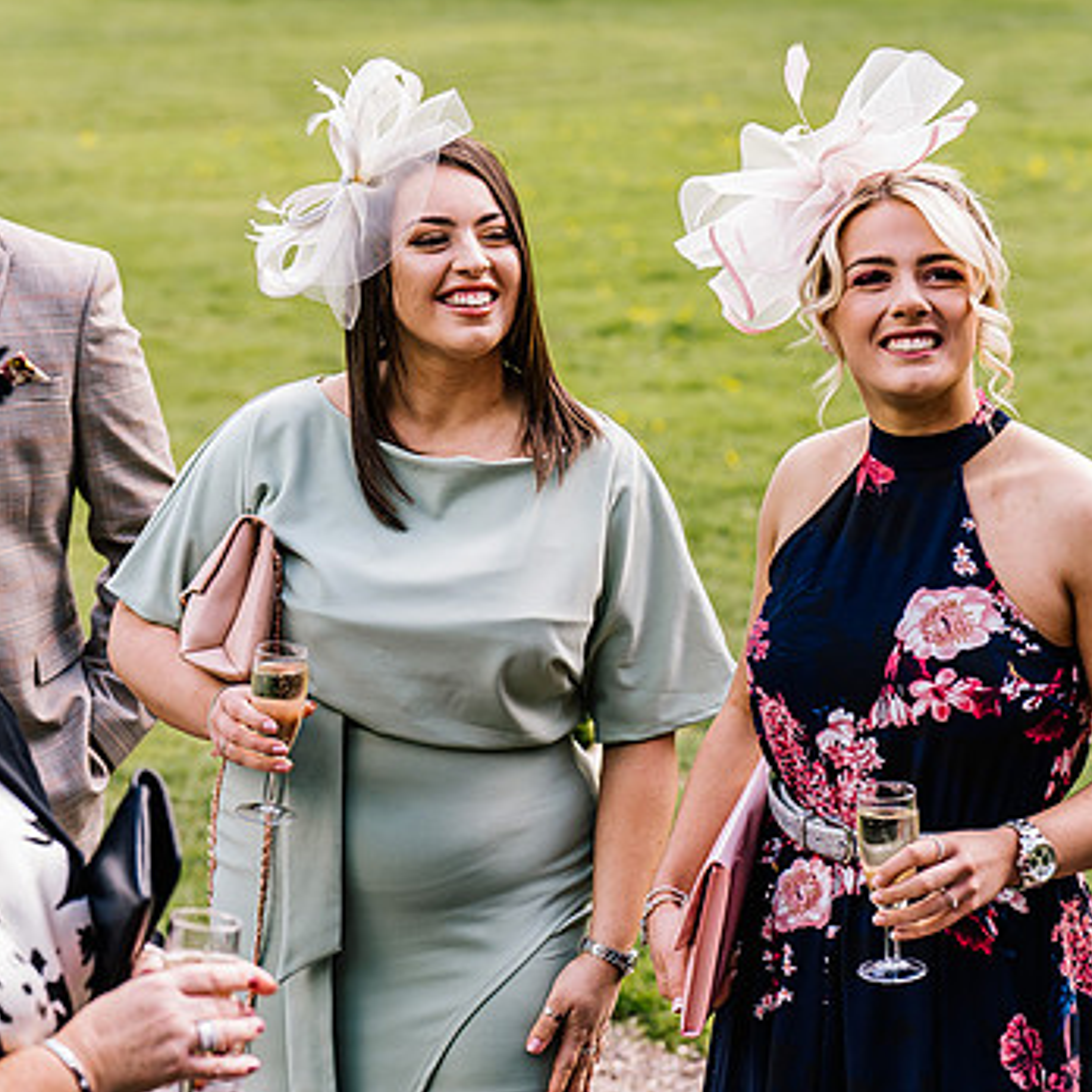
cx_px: 477
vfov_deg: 13.8
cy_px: 497
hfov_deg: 13.8
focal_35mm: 126
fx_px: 4497
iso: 160
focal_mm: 89
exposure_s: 1/160
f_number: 4
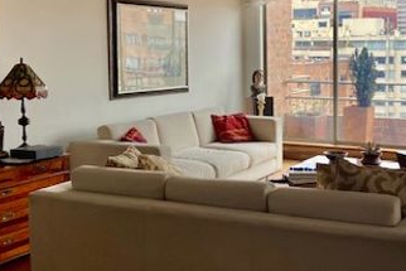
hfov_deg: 35.1
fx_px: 632
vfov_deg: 24.2
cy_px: 108
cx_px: 286
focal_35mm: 56
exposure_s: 1/321
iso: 32
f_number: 1.8
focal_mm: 4.25
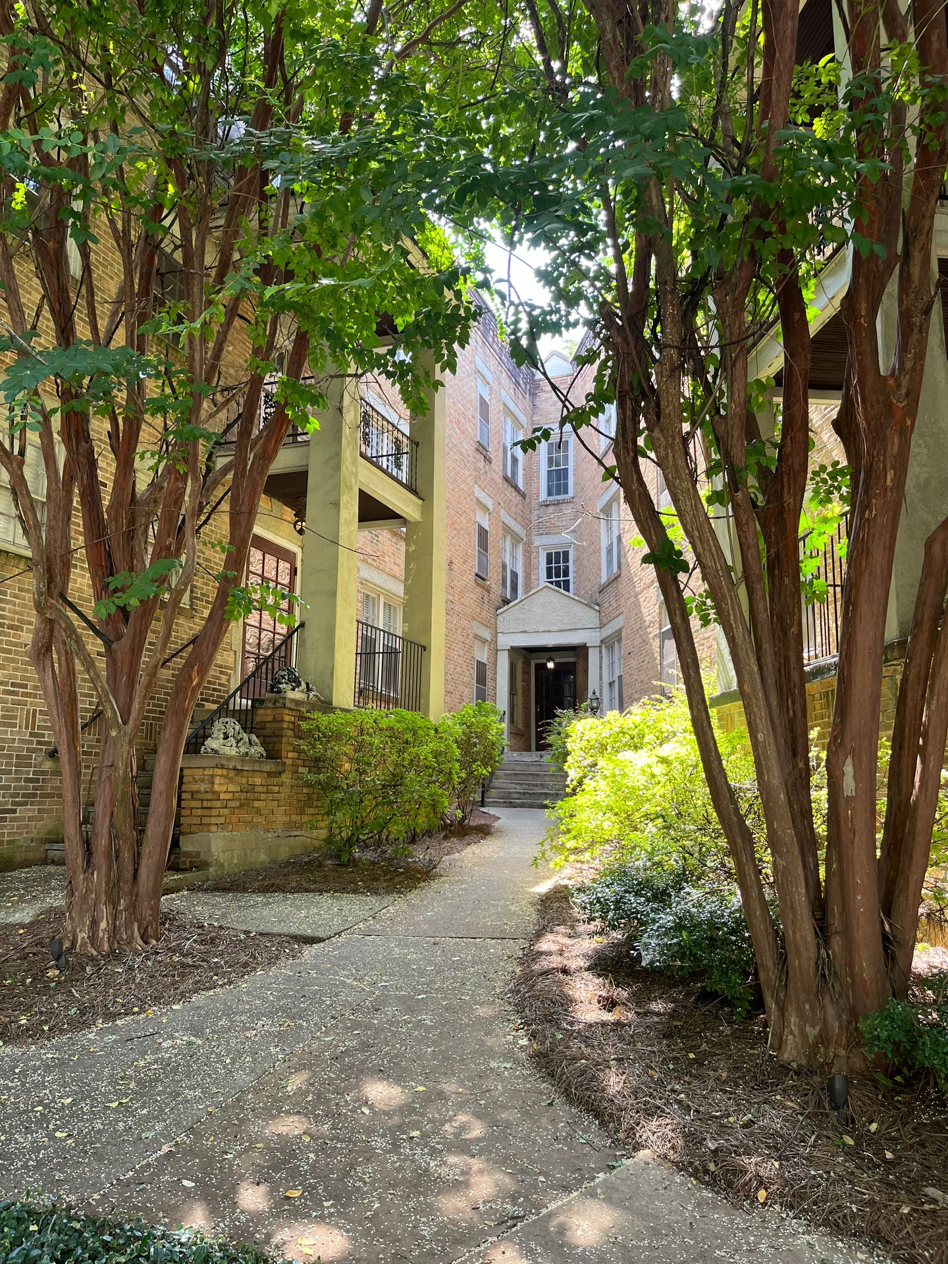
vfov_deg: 67.3
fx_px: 949
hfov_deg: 53.1
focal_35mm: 26
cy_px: 632
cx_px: 474
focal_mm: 5.1
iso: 80
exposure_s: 1/122
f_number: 1.6
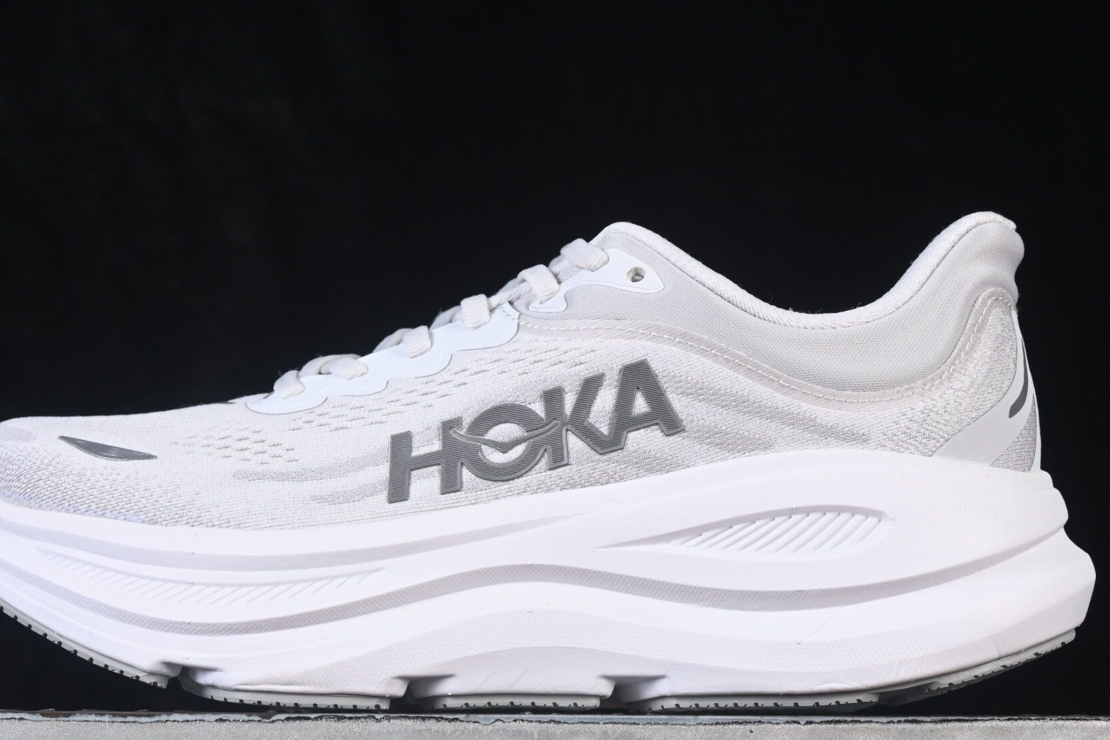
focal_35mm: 116
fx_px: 3577
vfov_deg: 11.8
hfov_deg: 17.6
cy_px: 361
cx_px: 529
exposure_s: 1/80
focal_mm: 50
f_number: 8
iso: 160
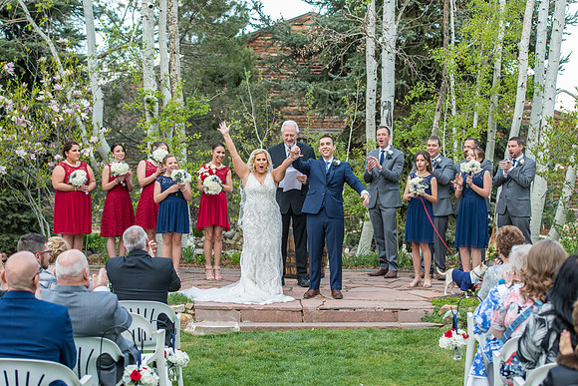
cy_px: 193
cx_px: 289
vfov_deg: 18.2
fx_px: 1204
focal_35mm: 75
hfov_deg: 27.0
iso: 400
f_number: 5
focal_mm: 75
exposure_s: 1/200
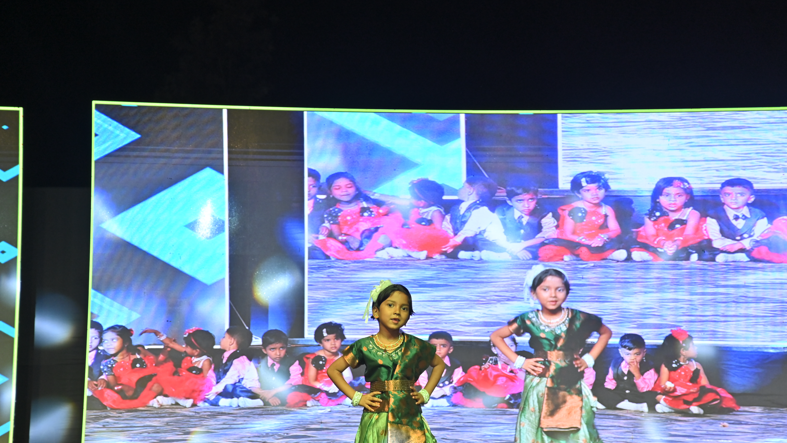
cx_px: 393
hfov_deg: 57.3
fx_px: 721
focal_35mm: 35
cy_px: 265
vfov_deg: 34.0
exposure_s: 1/200
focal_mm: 32.5
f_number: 7.1
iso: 800
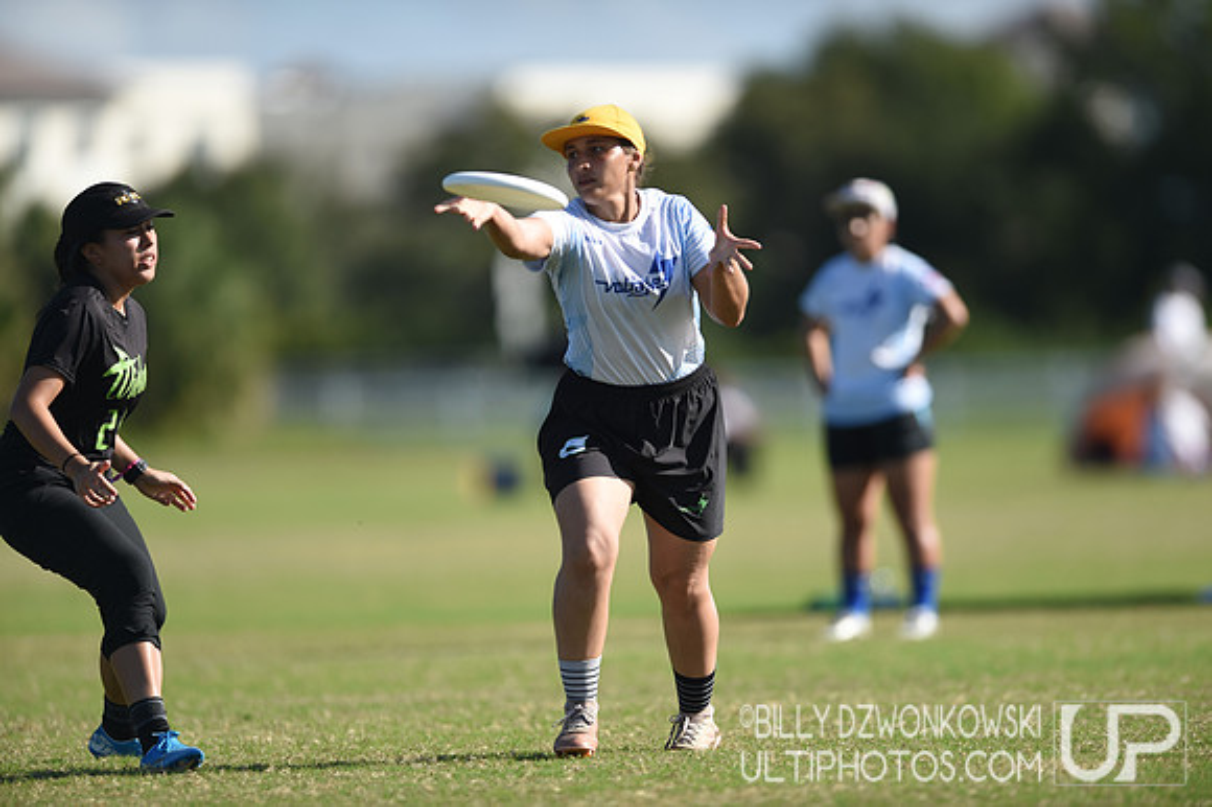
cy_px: 404
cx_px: 606
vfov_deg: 3.4
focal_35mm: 400
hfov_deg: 5.2
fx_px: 13458
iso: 100
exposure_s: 1/1600
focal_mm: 400
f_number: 2.8
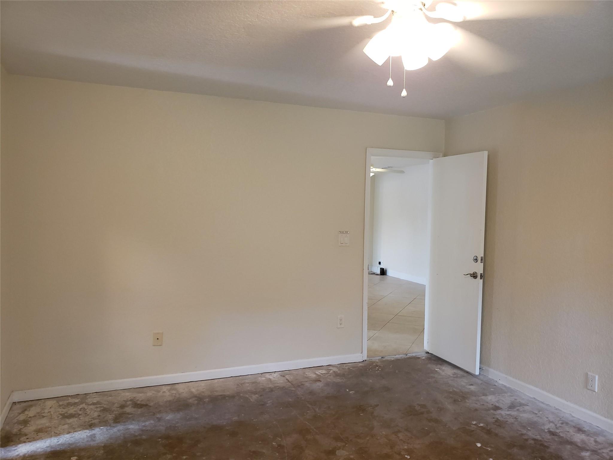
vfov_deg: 53.1
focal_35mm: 26
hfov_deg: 67.3
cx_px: 306
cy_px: 230
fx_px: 460
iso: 320
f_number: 2.4
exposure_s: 1/30
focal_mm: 4.3
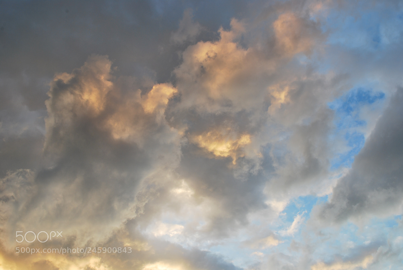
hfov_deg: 53.1
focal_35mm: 36
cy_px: 135
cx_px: 202
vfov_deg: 37.0
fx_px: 403
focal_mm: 24
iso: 100
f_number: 13
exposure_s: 1/15
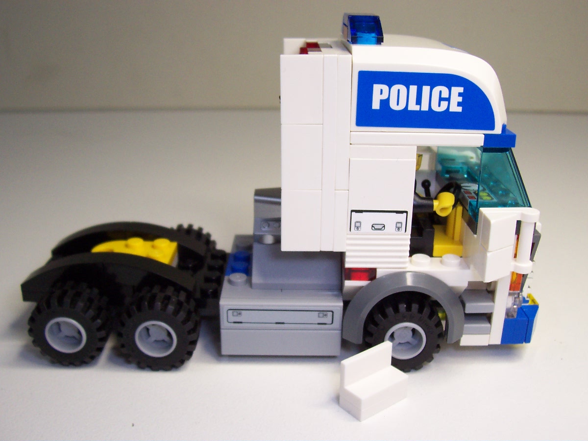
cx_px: 294
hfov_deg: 50.1
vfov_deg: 38.7
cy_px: 220
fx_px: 628
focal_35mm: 37
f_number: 2.8
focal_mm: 5.6
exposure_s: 1/90
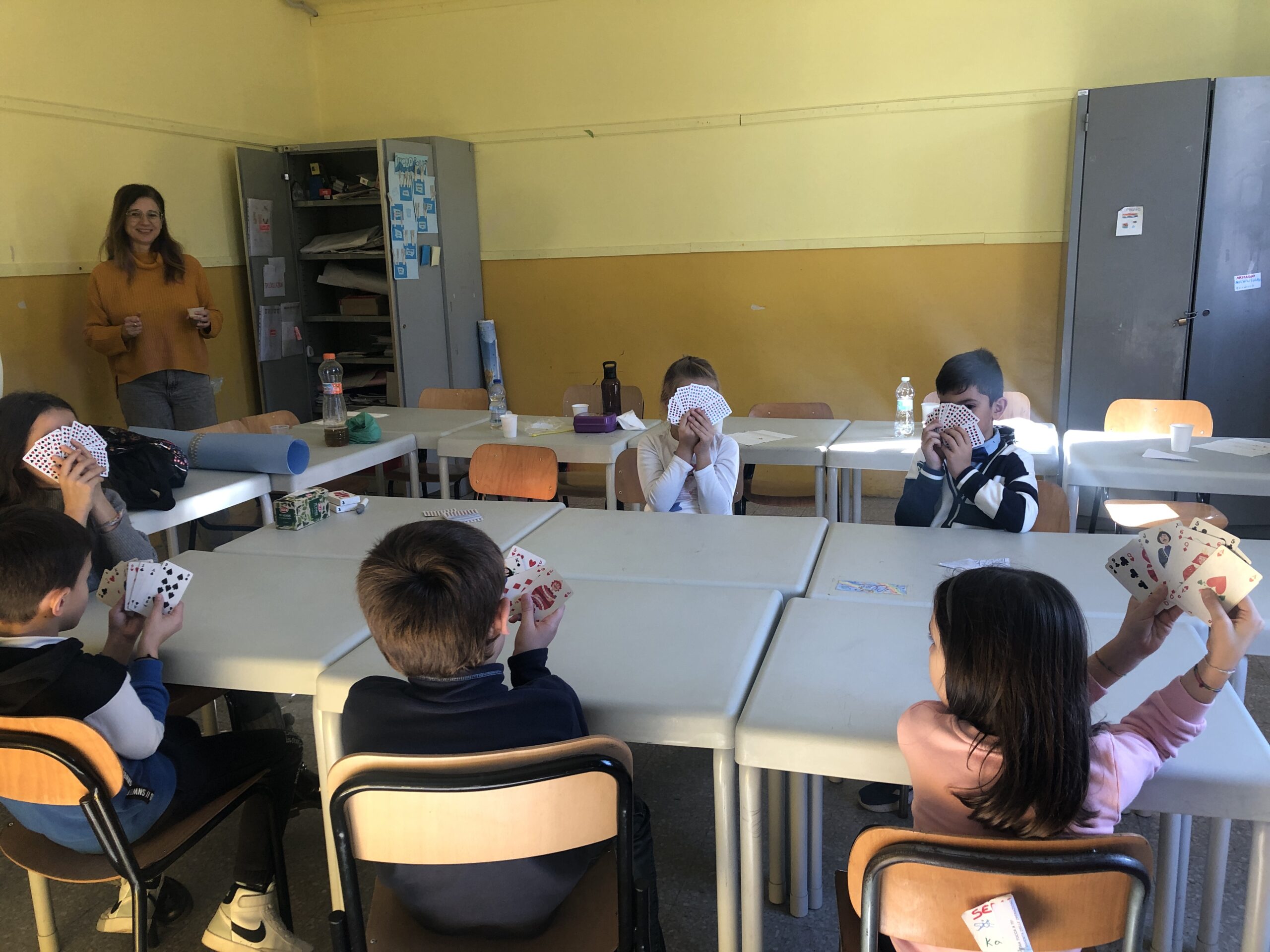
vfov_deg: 49.7
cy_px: 476
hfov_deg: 63.4
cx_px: 635
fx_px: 1027
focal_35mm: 28
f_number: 1.8
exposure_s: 1/33
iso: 25
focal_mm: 4
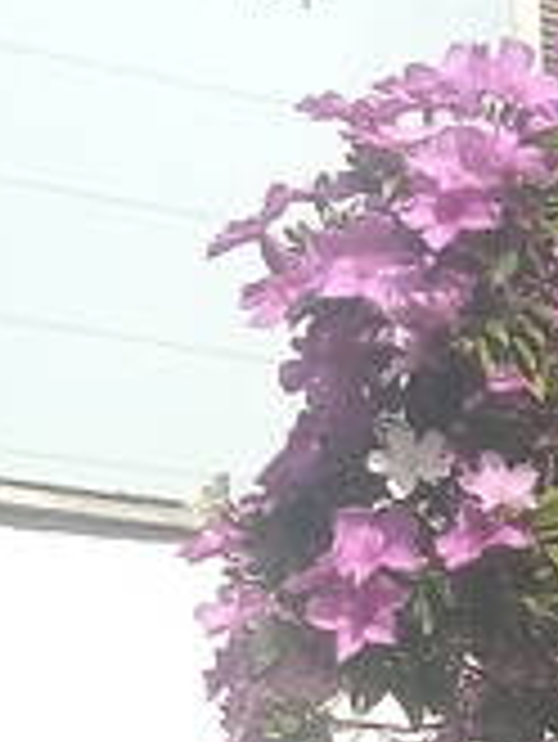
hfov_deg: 9.8
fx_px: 2705
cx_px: 1516
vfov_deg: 14.0
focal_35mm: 126
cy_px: 1313
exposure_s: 1/1205
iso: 113
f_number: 2
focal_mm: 3.54
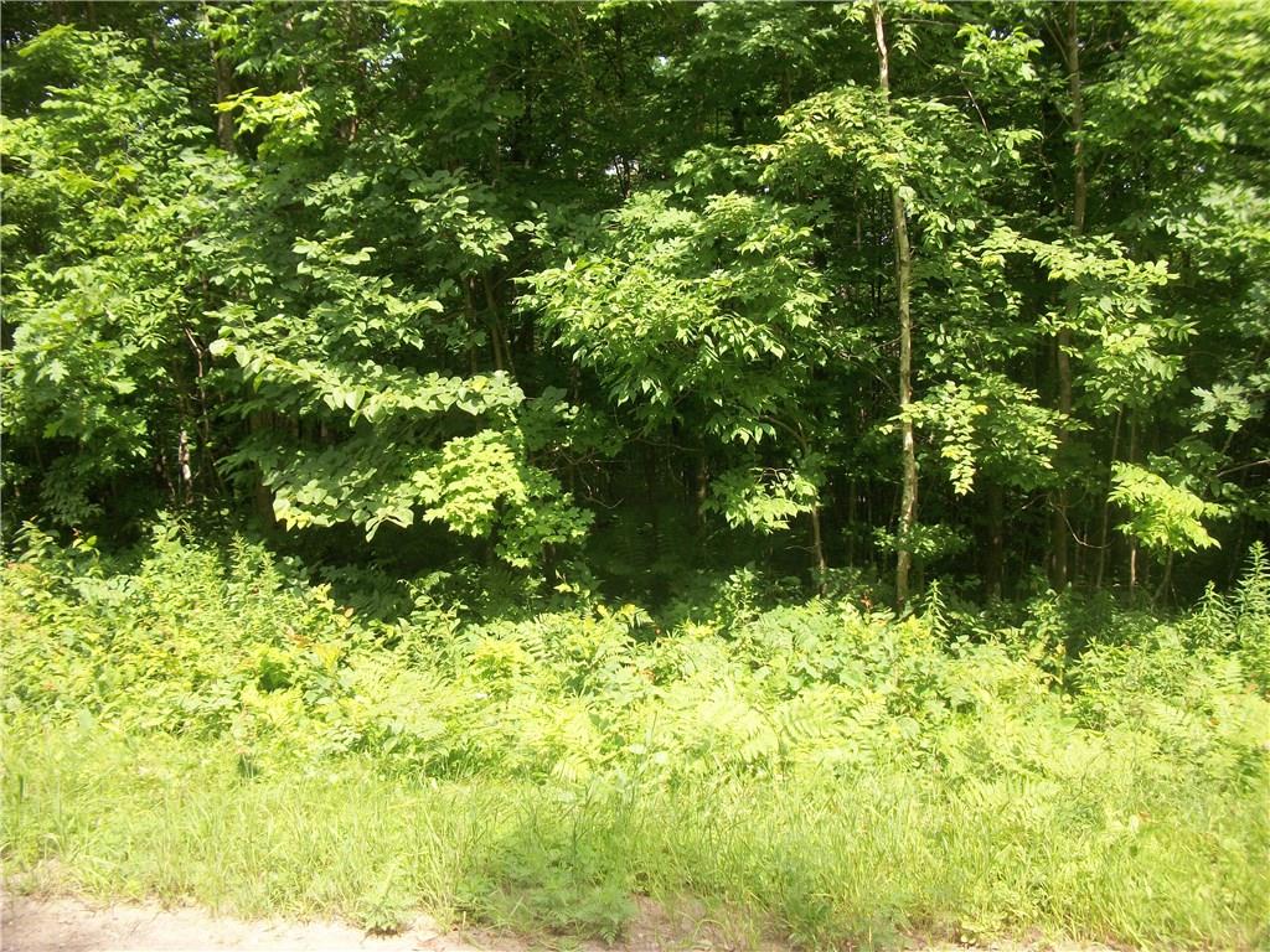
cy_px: 476
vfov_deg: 44.2
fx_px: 1174
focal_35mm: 32
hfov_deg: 56.8
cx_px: 635
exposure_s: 1/50
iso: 80
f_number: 8.8
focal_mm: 5.7
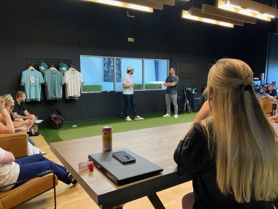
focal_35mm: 29
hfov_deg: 61.7
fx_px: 233
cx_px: 139
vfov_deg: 48.2
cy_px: 104
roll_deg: -0.6
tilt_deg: -6.2
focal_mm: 3
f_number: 1.8
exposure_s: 1/58
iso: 200
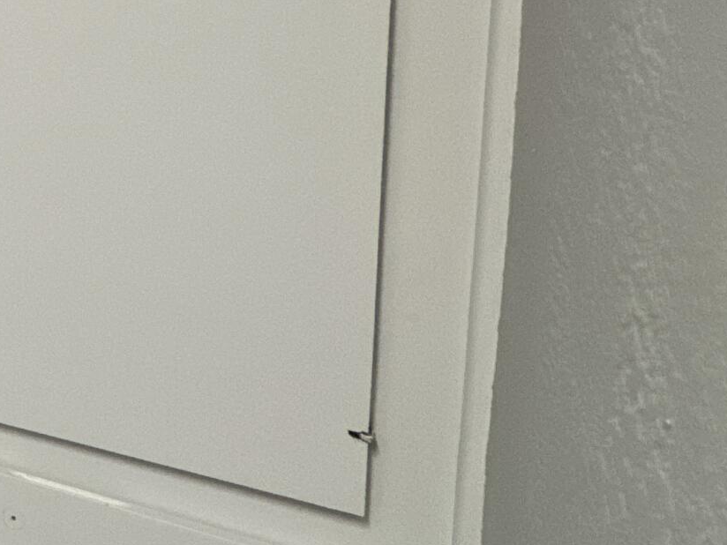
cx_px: -423
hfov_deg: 25.5
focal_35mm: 51
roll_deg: +0.8
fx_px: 1071
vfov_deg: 27.1
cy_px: 16
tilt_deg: -6.5
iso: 320
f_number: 2.2
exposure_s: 1/120
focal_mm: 2.22
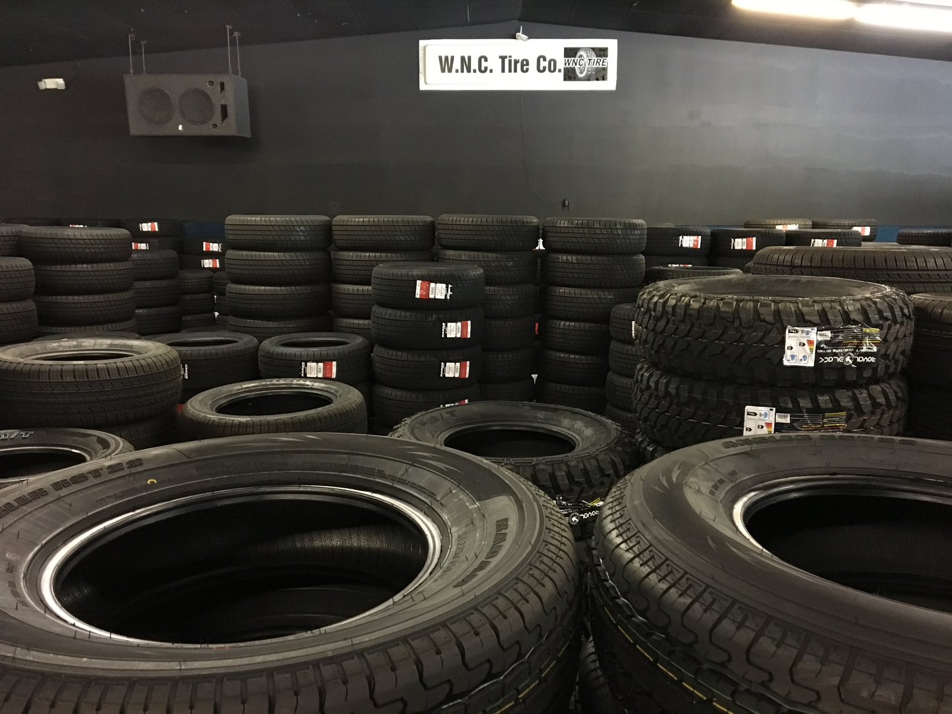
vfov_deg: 48.2
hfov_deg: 61.7
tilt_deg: -10.8
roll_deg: -1.1
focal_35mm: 29
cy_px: 357
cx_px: 476
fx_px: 798
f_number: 2.2
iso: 250
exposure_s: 1/15
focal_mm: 4.15
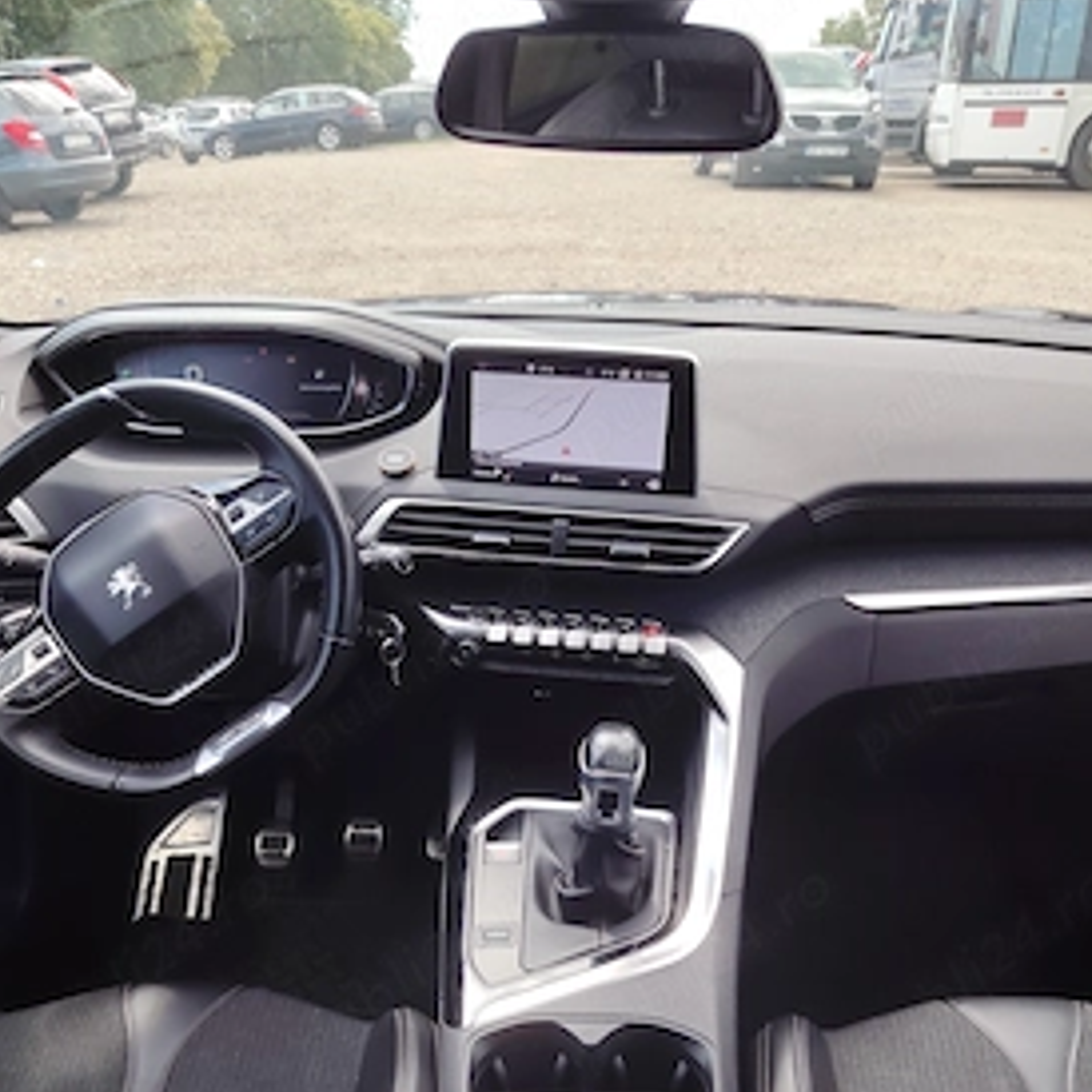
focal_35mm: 31
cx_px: 562
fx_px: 1106
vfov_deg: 51.5
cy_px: 729
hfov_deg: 52.5
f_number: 1.75
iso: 572
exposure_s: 1/900
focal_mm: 5.25
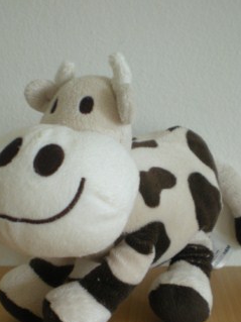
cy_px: 212
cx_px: 116
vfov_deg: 31.0
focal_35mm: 62
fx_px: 576
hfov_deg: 23.6
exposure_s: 1/26.4
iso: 200
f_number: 3.1
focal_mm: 6.3
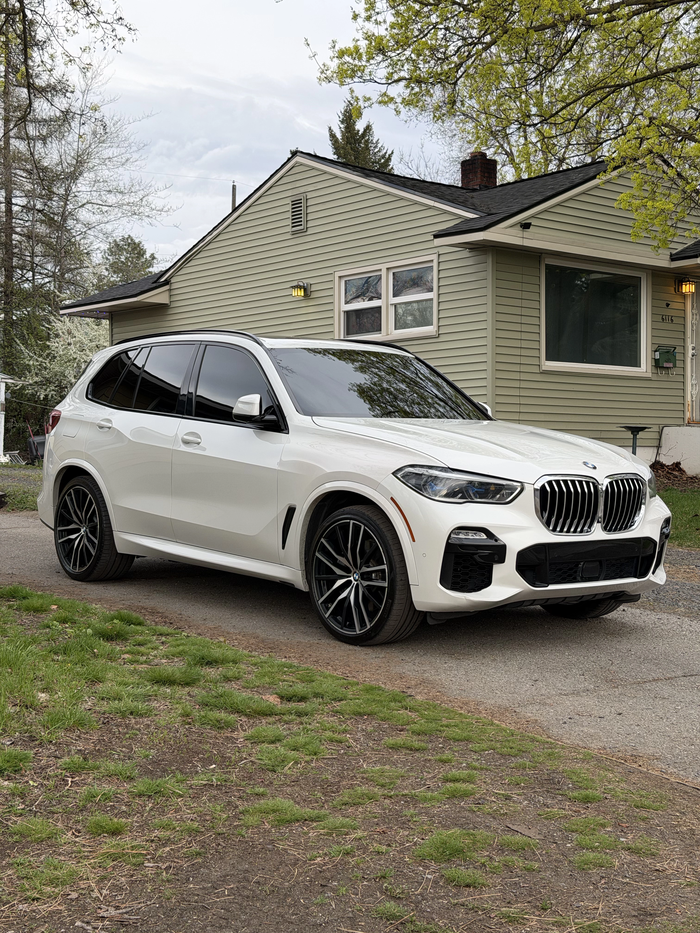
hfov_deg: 30.3
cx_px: 350
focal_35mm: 48
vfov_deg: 39.7
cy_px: 466
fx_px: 1294
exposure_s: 1/323
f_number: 1.78
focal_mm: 6.76
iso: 64
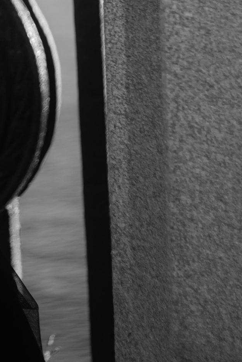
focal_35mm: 73
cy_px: -121
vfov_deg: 24.0
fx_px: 736
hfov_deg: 15.9
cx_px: -196
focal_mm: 18
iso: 125
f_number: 1.8
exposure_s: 1/1000
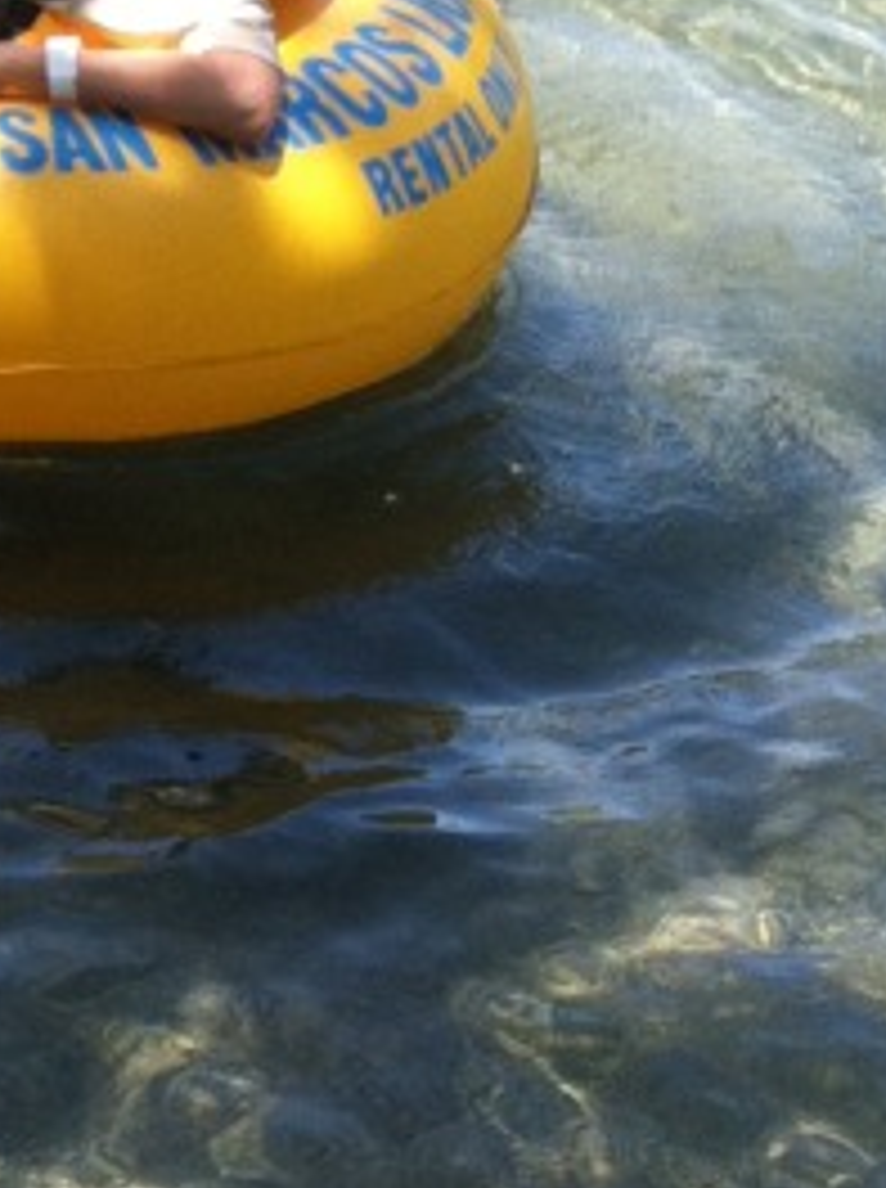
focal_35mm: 142
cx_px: -432
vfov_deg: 13.4
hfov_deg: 10.1
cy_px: -344
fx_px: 4862
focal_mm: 3.85
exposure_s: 1/291
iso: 80
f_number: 2.8
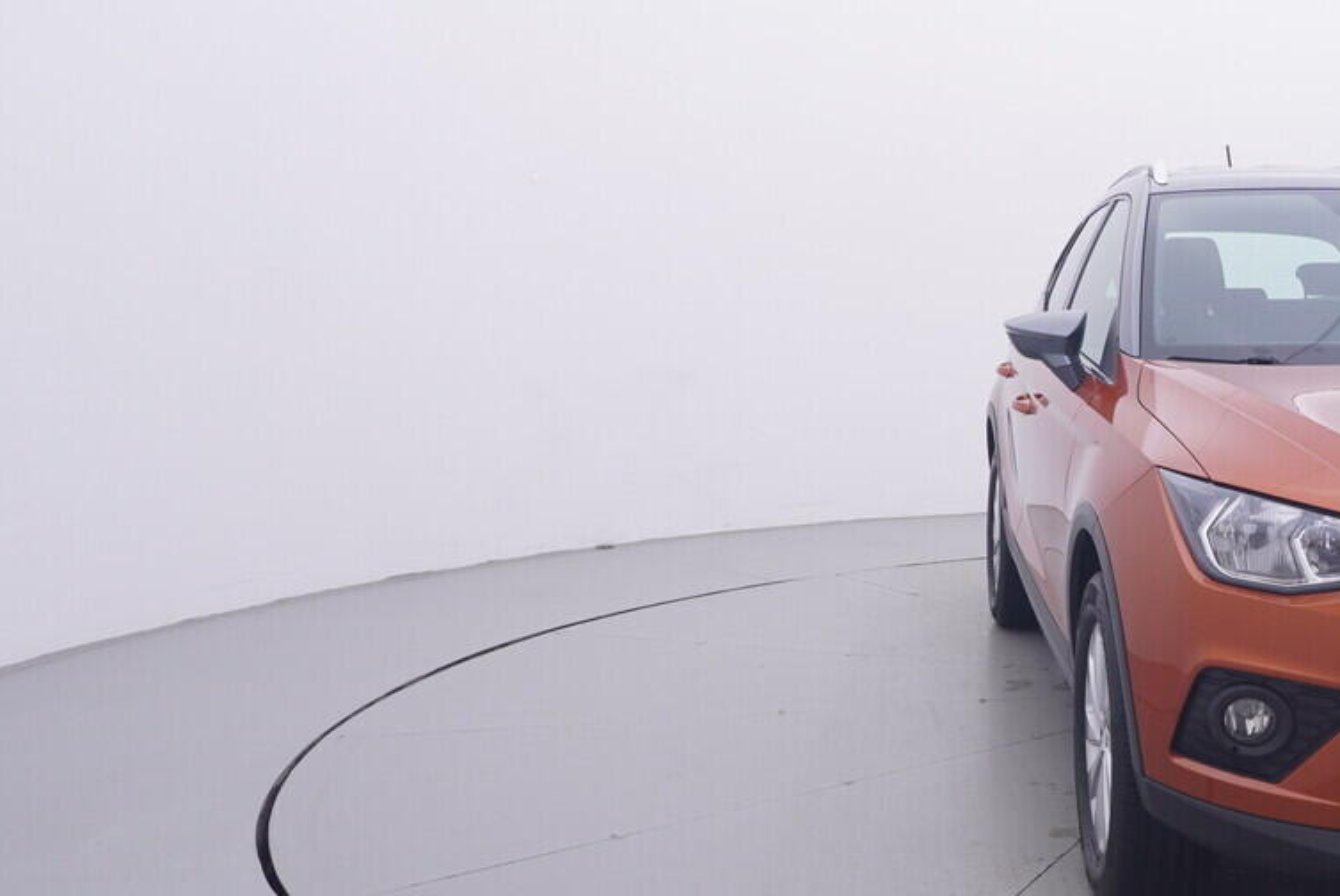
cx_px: 1276
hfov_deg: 40.9
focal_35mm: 43
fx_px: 1600
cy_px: 372
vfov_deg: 31.2
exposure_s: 1/80
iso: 200
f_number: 5
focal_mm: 15
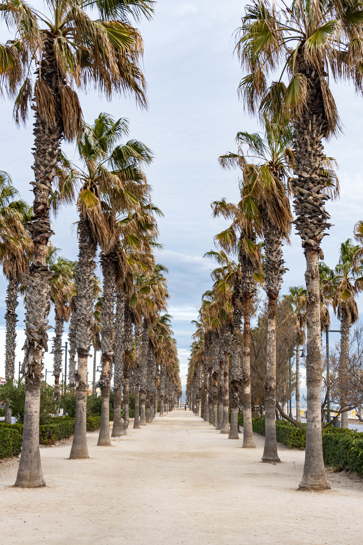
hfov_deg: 27.3
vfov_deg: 40.0
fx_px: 749
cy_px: 272
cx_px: 182
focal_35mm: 50
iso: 500
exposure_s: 1/160
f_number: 10
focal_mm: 33
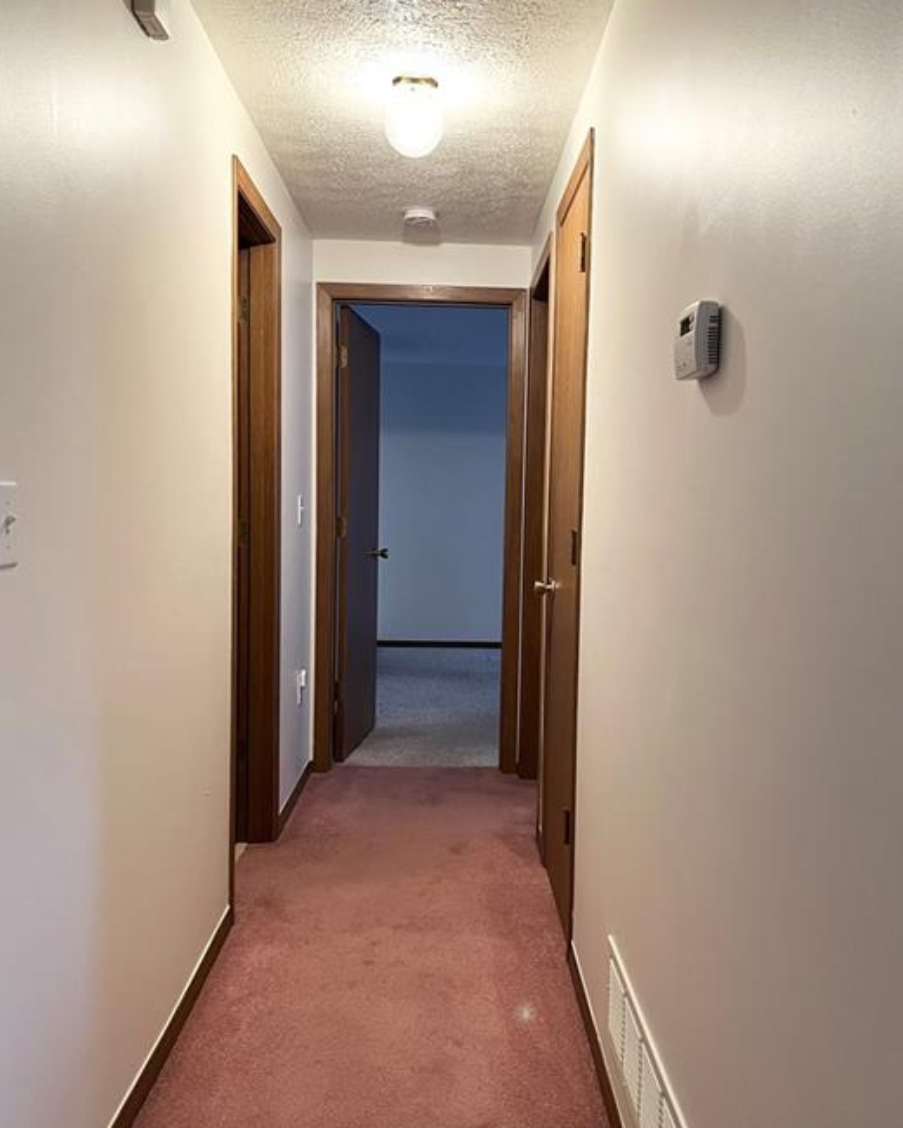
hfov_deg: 48.5
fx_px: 1002
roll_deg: -0.9
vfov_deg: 58.8
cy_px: 562
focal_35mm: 30
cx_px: 474
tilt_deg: -3.4
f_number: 1.5
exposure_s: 1/60
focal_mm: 5.7
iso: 250
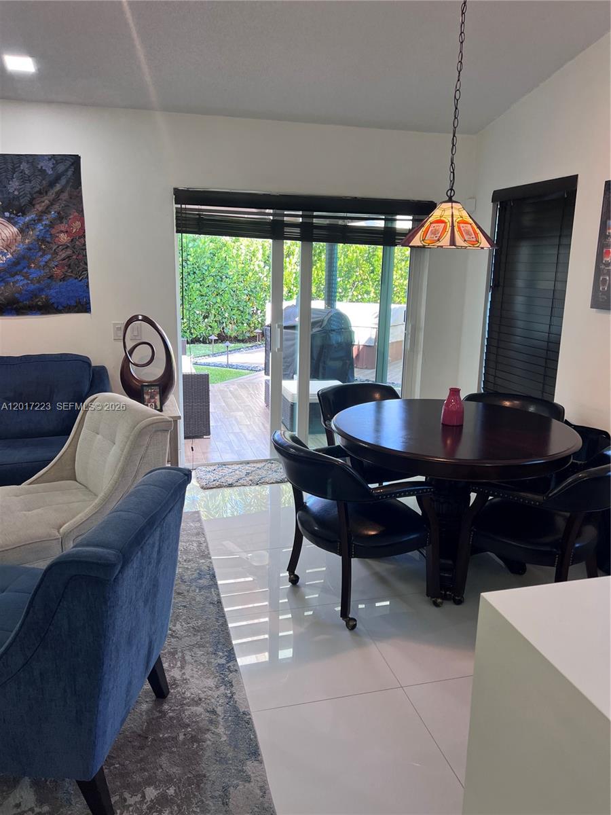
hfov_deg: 53.1
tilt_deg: -12.4
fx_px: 612
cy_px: 408
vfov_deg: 67.3
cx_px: 306
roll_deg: -1.2
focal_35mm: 26
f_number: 1.5
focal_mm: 5.7
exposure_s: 1/120
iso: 64
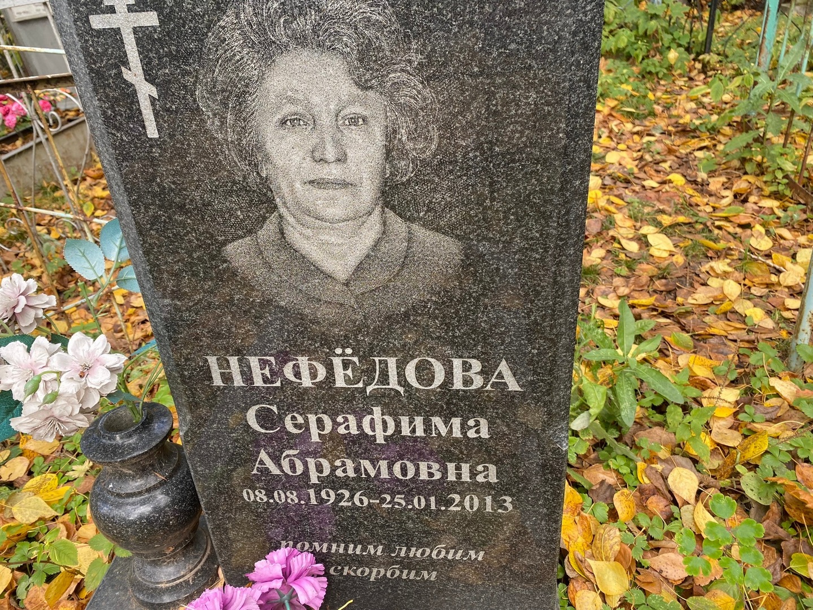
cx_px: 406
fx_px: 611
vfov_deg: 53.1
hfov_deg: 67.3
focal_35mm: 26
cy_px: 305
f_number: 1.8
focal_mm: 4.25
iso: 32
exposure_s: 1/121
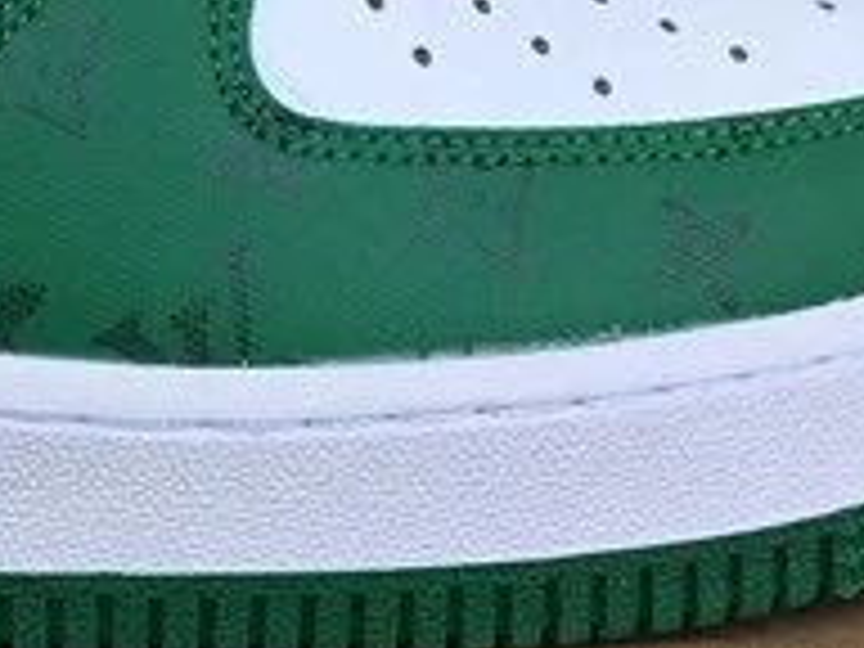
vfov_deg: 10.2
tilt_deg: -20.6
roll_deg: -0.4
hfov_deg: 13.1
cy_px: 398
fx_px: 3619
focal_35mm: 145
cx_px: -266
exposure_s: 1/460
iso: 25
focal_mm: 3.3
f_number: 2.4
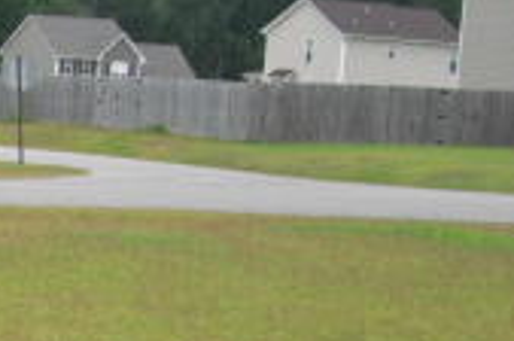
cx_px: -219
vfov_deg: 8.9
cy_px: 530
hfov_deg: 13.1
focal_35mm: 150
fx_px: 2138
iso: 64
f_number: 5.6
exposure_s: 1/125
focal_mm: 6.2
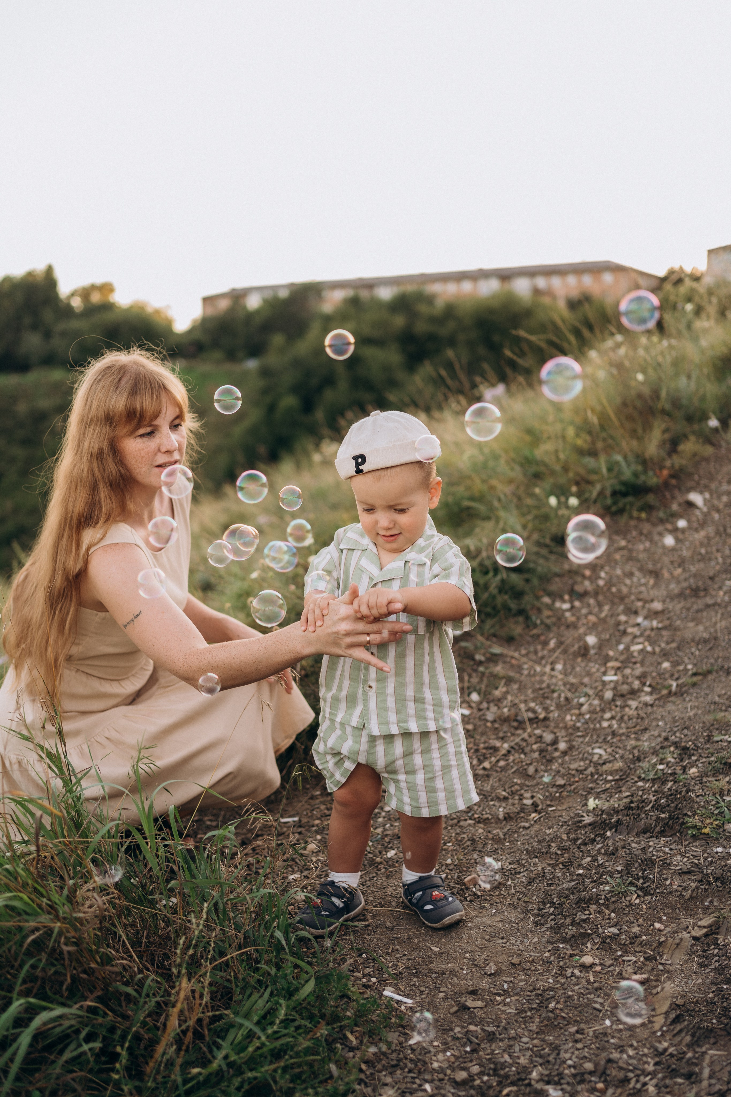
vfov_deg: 54.4
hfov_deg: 37.9
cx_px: 366
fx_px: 1066
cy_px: 548
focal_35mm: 35
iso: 100
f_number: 2
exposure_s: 1/160
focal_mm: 35
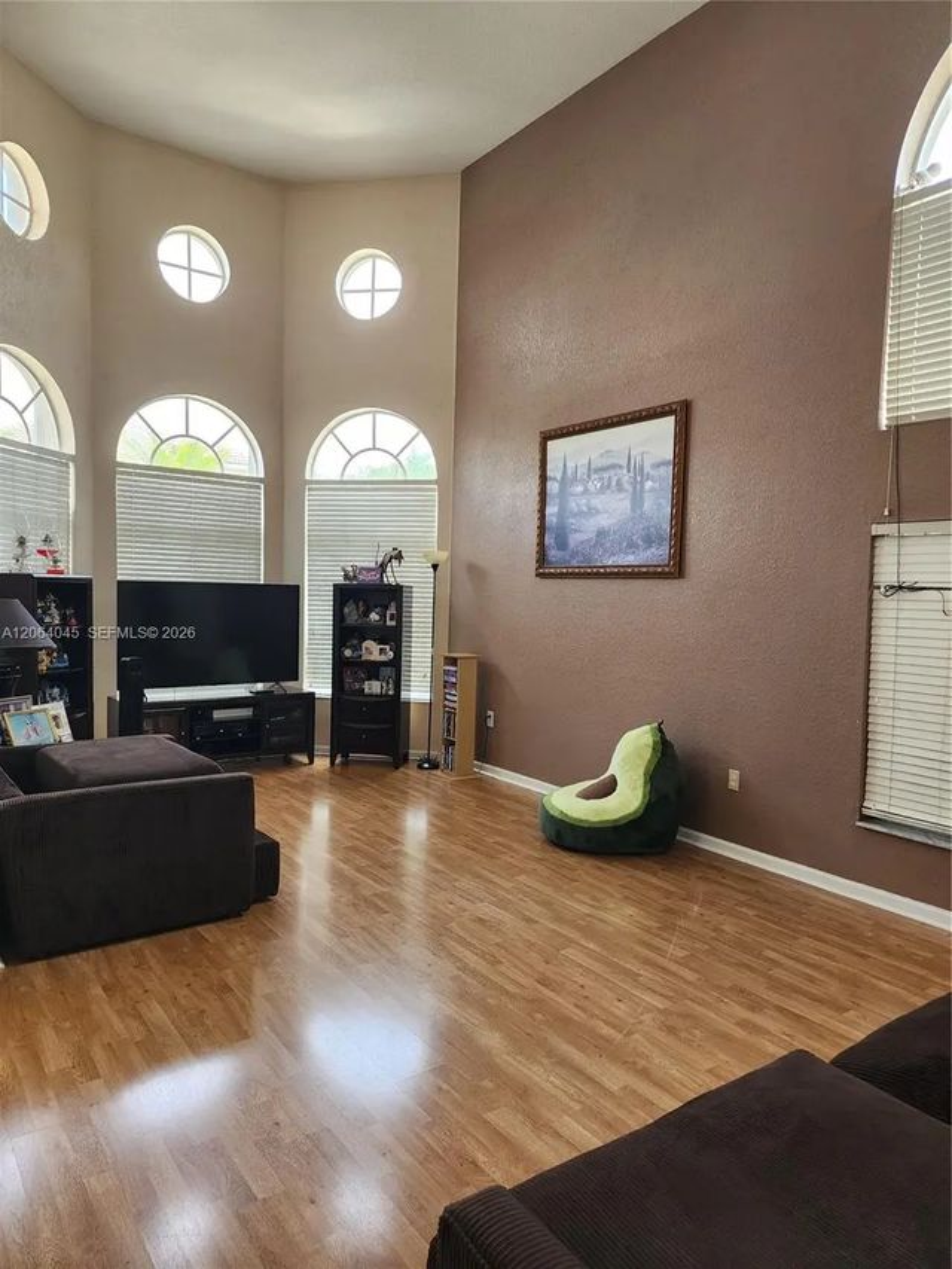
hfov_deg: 58.9
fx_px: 843
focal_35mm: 23
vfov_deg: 73.9
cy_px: 634
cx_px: 476
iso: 160
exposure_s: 1/120
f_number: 1.8
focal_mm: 6.4
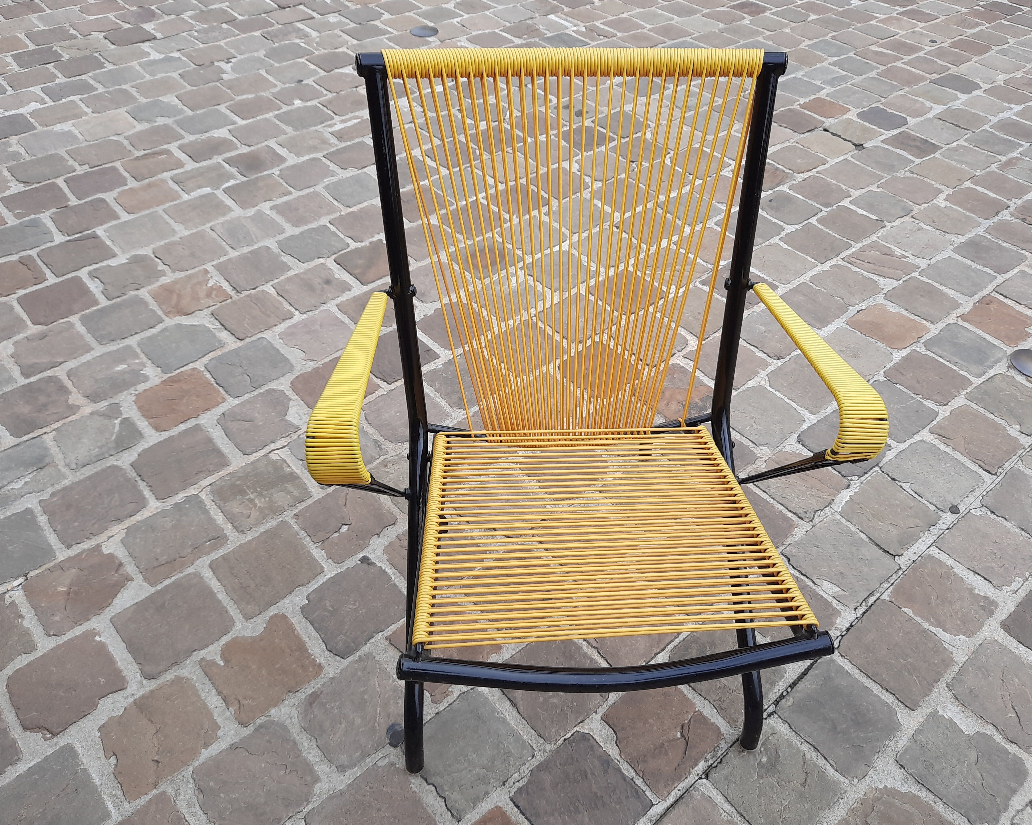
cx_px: 535
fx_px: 825
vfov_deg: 53.2
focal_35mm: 27
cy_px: 410
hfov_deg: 64.0
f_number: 2
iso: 32
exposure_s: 1/236
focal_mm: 4.6
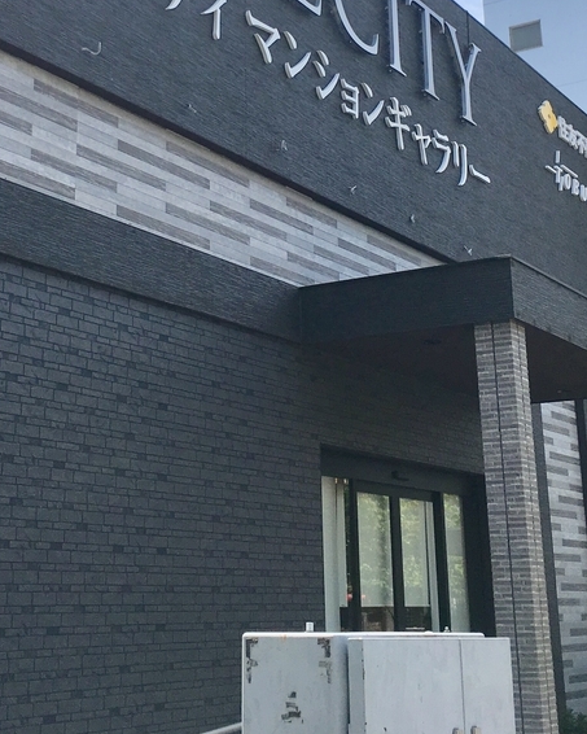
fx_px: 1303
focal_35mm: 60
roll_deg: +0.1
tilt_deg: +17.0
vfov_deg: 30.8
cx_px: 240
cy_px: 172
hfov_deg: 25.4
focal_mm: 4.15
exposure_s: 1/1425
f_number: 2.2
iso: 25
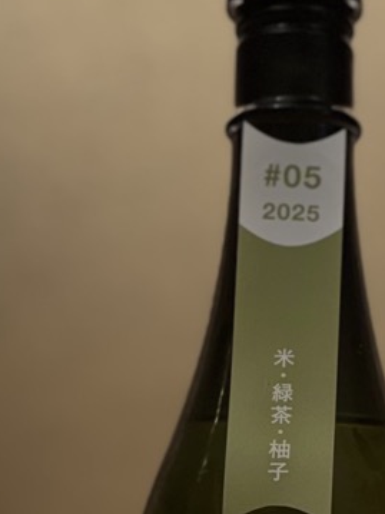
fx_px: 1721
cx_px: 268
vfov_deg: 16.7
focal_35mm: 116
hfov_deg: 12.7
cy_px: 491
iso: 40
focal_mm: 5.96
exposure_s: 1/100
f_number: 1.6
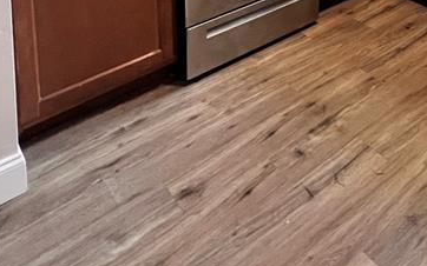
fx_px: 454
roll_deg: -0.7
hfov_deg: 47.6
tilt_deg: -5.9
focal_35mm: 39
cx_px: 342
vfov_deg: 22.9
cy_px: -180
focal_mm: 1.57
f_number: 1.8
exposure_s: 1/60
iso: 320
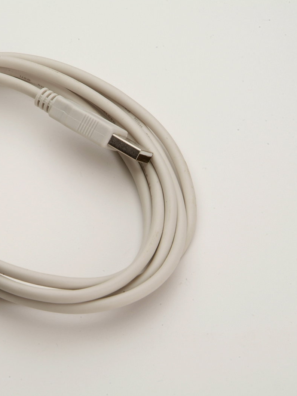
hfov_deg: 8.7
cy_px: 197
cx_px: 37
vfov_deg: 11.6
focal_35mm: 170
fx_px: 1945
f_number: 19
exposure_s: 1/30
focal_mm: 78
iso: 100
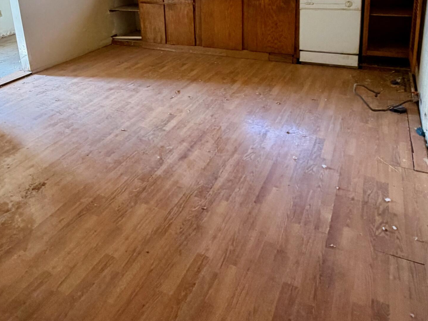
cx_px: 181
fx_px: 359
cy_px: 43
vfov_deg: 44.6
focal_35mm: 29
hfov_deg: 61.3
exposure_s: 1/60
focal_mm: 2.22
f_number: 2.2
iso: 400
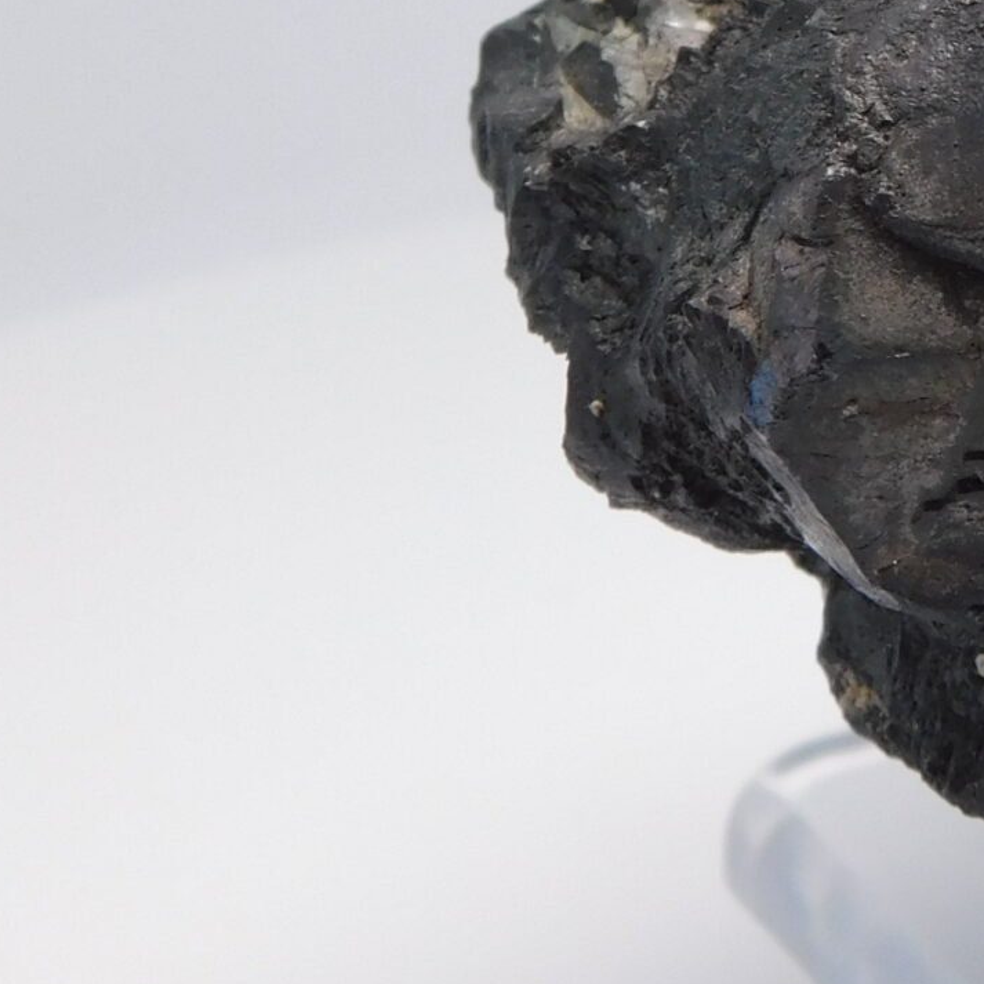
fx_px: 4084
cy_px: -83
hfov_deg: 12.7
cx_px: 1682
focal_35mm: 127
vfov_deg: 13.5
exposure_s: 1/200
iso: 125
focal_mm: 7.1
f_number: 3.6
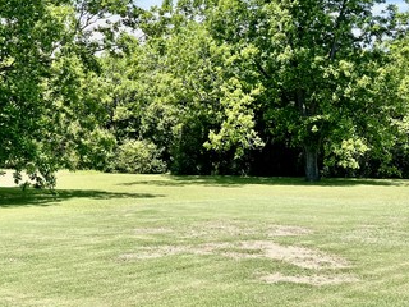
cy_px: 52
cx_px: 75
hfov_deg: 35.5
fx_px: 614
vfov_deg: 27.4
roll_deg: +2.1
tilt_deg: +9.1
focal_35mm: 52
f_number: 1.6
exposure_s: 1/1923
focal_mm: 5.1
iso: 50
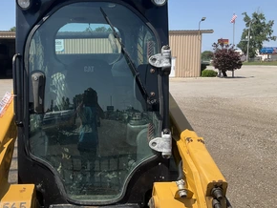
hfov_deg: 45.9
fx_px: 320
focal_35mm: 40
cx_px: 88
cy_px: 99
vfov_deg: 36.0
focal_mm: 3
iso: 25
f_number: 1.8
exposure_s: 1/1626
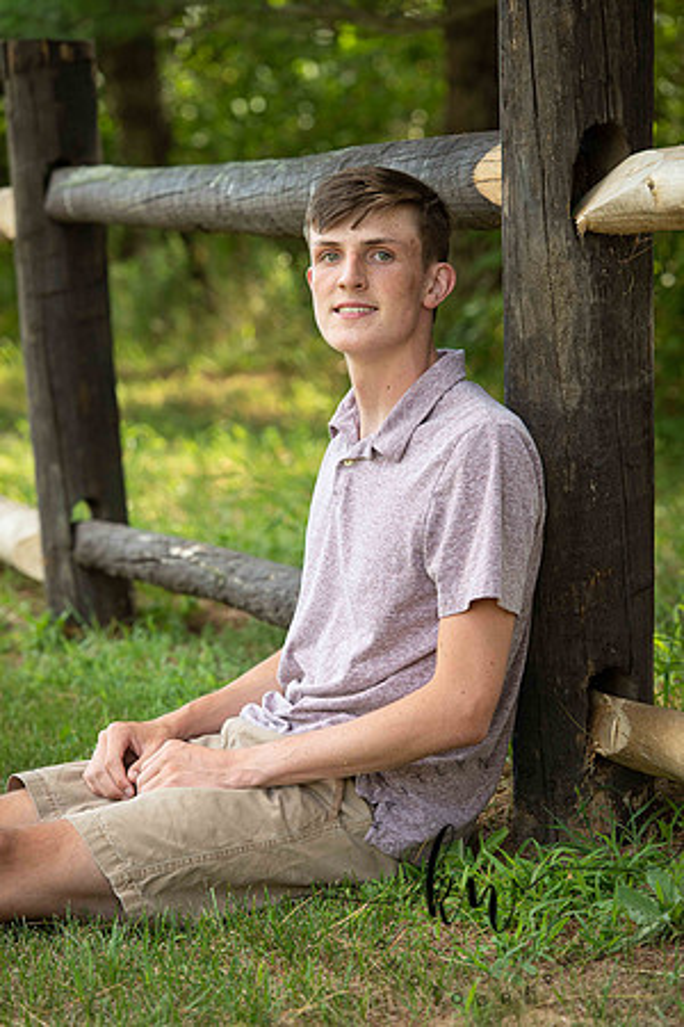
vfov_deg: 14.7
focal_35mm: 140
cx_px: 342
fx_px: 3990
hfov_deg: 9.8
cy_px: 514
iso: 400
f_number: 5.6
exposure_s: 1/200
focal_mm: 140
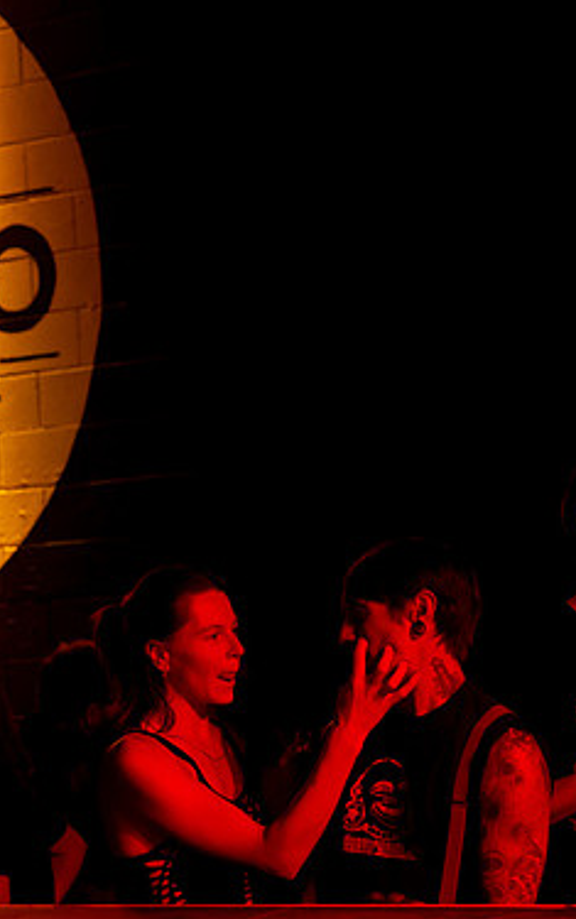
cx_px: 291
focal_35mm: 119
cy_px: 565
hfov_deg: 11.0
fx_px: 2983
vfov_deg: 17.5
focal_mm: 62
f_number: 4
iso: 6400
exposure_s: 1/100
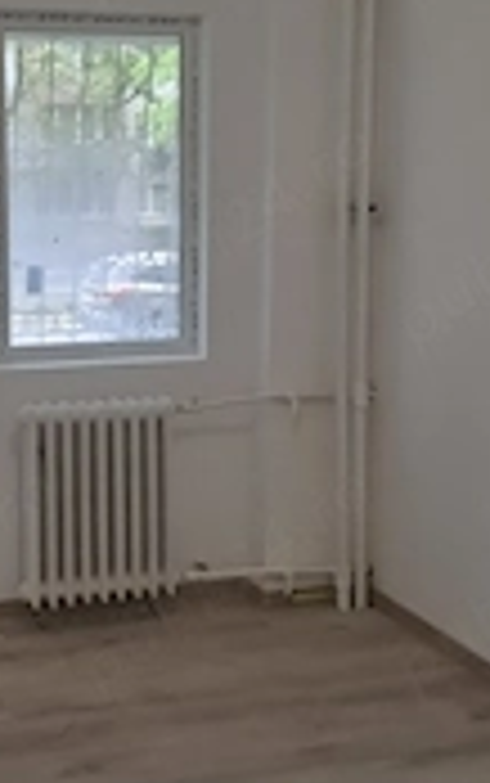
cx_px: 67
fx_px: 1195
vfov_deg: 36.1
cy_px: 310
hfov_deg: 22.7
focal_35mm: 56
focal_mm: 5.54
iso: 125
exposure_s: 1/100
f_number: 1.8
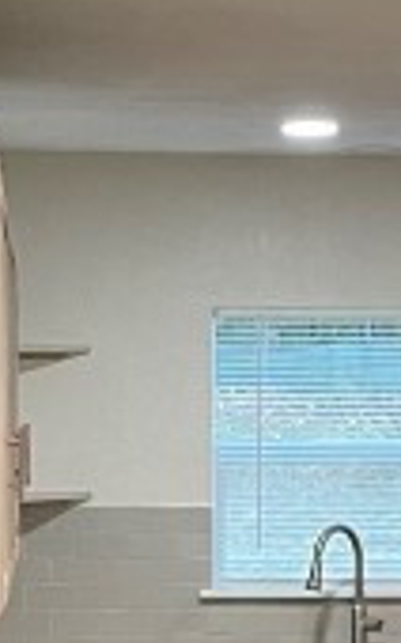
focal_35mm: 166
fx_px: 2908
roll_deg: +0.4
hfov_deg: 7.9
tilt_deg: -6.6
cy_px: 832
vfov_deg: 12.3
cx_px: 219
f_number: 1.6
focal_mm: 4.2
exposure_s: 1/60
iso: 160
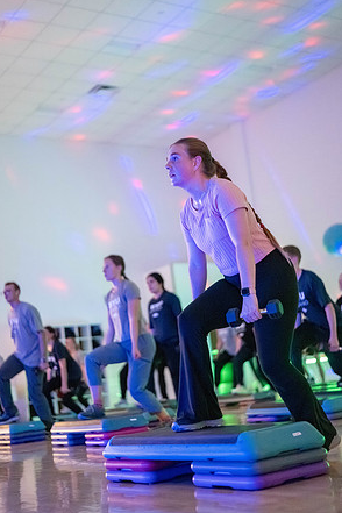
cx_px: 170
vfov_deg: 38.9
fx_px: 727
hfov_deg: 26.5
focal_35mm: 51
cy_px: 256
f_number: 1.8
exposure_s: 1/125
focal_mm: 50
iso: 12800
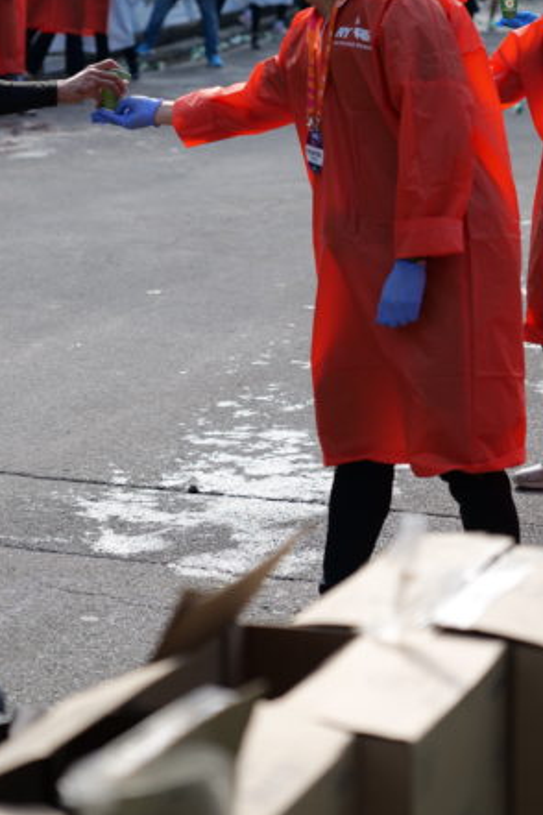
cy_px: 200
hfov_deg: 10.8
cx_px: 210
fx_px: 2873
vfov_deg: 16.1
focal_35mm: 127
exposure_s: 1/1000
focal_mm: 70
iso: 250
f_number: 3.2
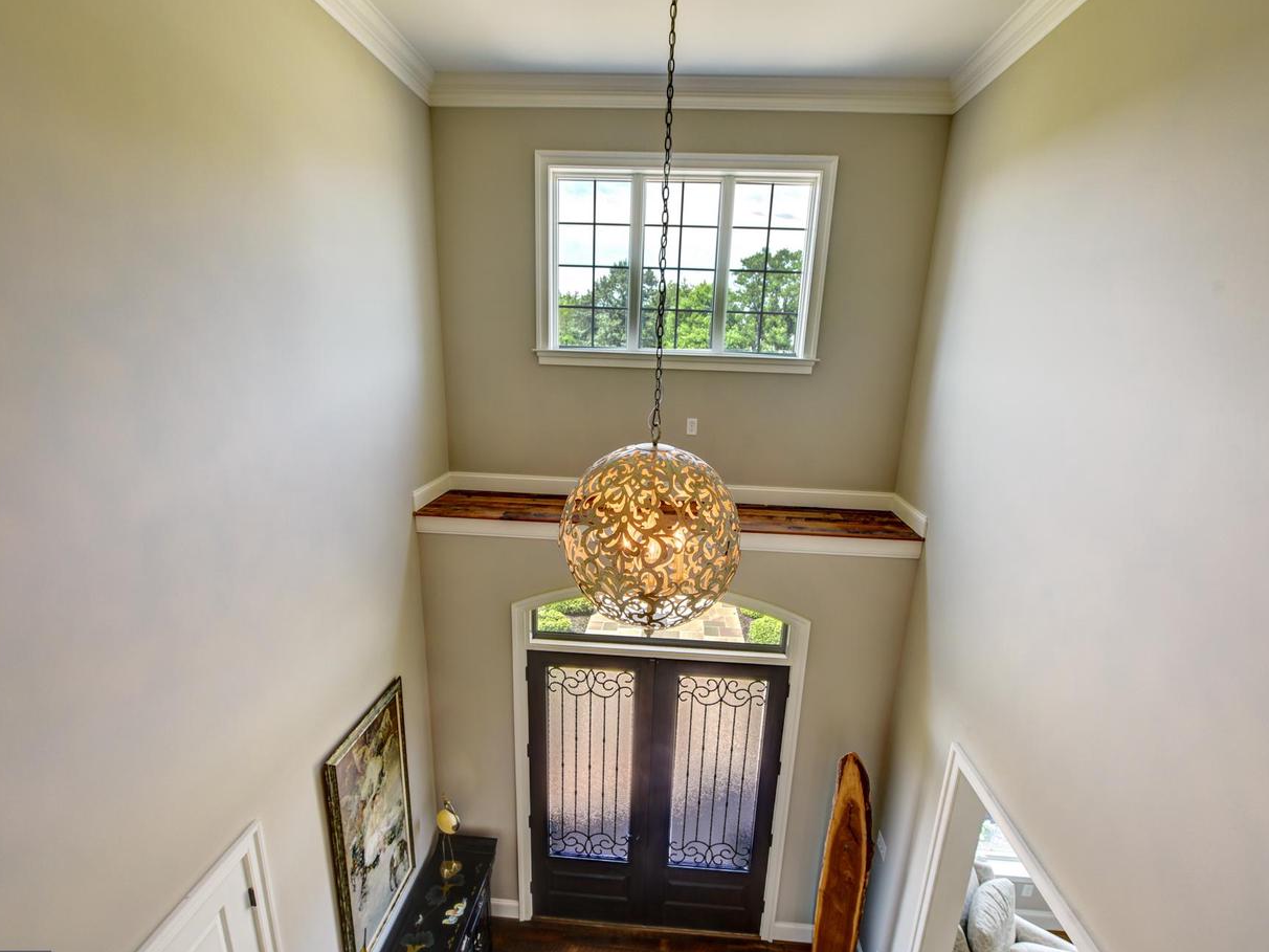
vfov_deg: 78.0
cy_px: 501
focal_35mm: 16
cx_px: 642
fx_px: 587
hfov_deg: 94.5
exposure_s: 1/80
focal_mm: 14
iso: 200
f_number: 8
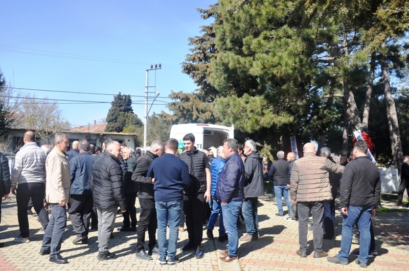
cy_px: 136
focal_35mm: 34
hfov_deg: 55.2
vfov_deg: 38.3
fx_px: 391
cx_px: 204
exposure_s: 1/400
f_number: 10
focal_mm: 23
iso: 200
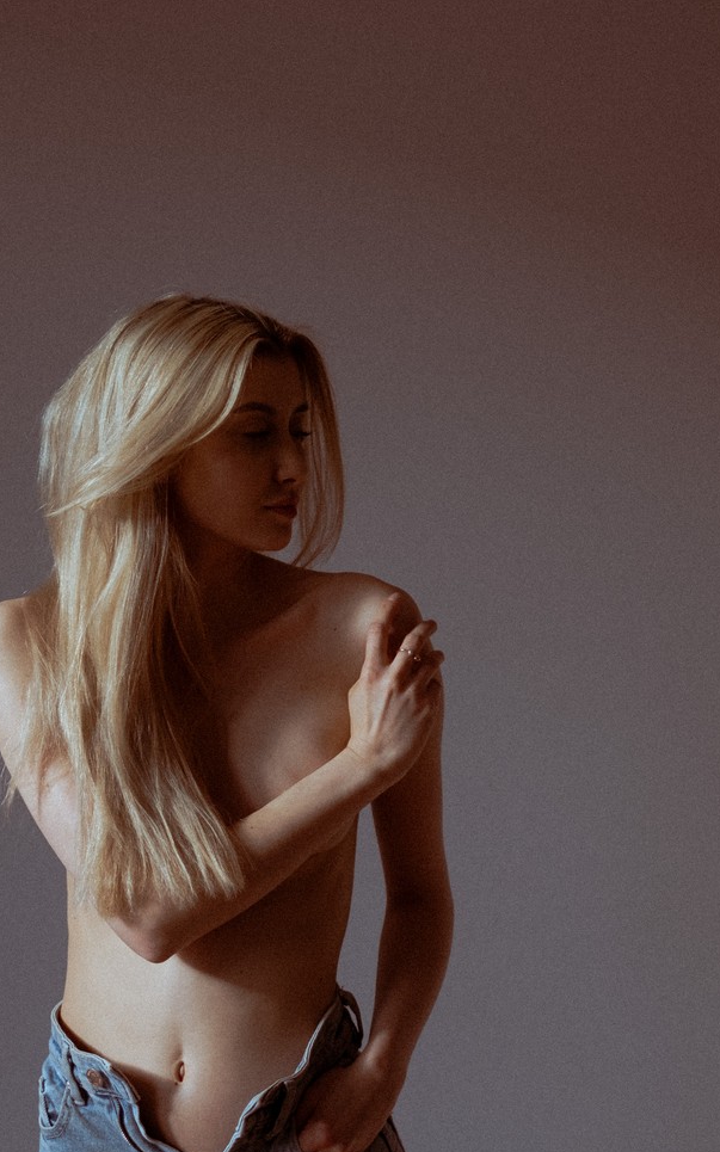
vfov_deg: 24.1
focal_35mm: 86
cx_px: 240
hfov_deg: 15.2
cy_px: 642
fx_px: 2700
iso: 160
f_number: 1.4
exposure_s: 1/800
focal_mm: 35
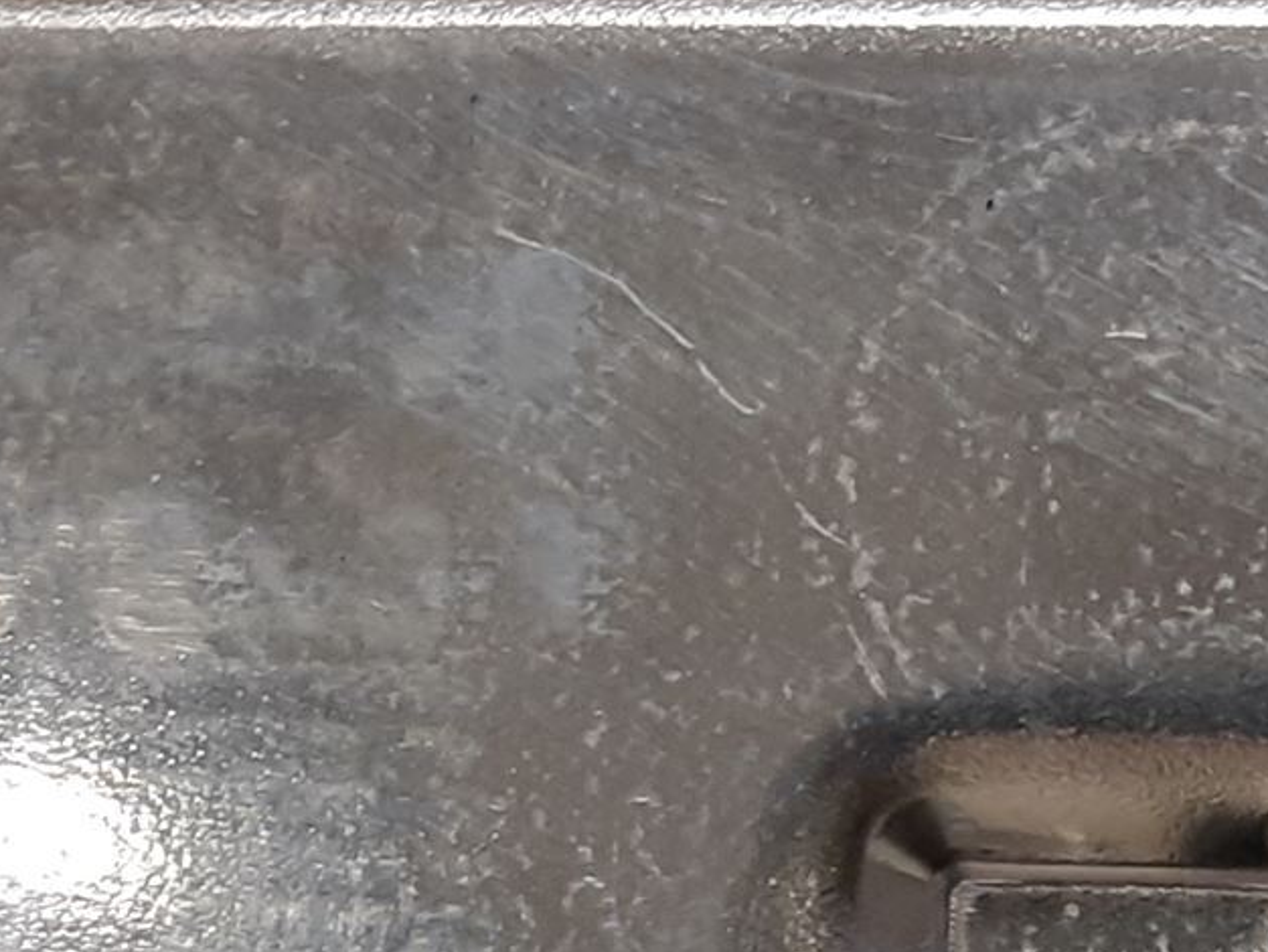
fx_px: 3115
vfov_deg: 16.2
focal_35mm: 85
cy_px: 1319
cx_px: 1861
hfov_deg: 20.1
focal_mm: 3.93
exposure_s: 1/50
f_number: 1.7
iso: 100
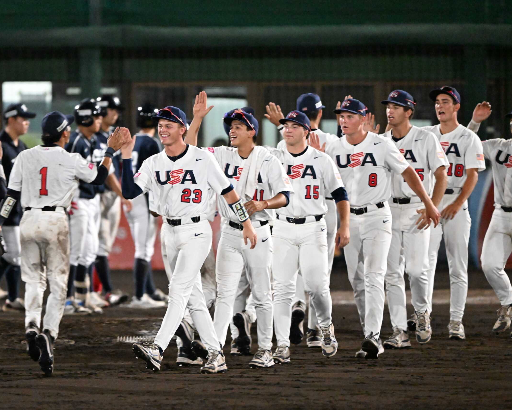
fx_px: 14351
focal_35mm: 947
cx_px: 211
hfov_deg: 2.0
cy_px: 205
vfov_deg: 1.6
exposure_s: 1/250
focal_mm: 840
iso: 20000
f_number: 5.6
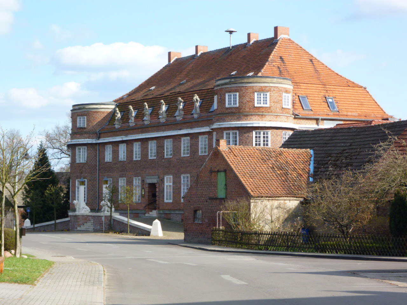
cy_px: 152
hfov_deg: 20.0
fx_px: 1152
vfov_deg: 15.1
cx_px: 204
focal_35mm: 98
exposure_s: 1/200
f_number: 5.7
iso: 100
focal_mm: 17.4
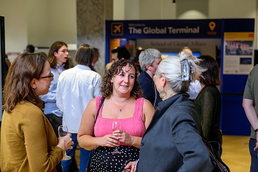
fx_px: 396
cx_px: 129
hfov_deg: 36.1
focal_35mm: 55
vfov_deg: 24.5
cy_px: 86
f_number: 2.2
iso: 800
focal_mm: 55
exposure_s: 1/320
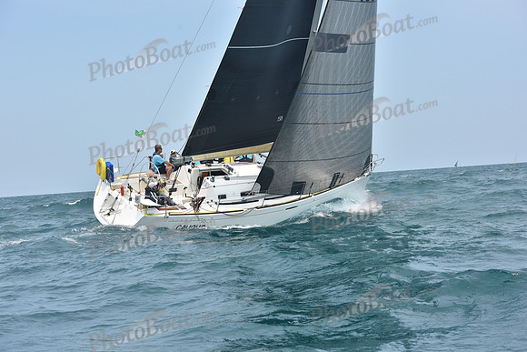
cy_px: 176
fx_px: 1025
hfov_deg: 28.8
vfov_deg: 19.5
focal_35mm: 70
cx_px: 264
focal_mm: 70
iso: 250
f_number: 8
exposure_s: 1/800
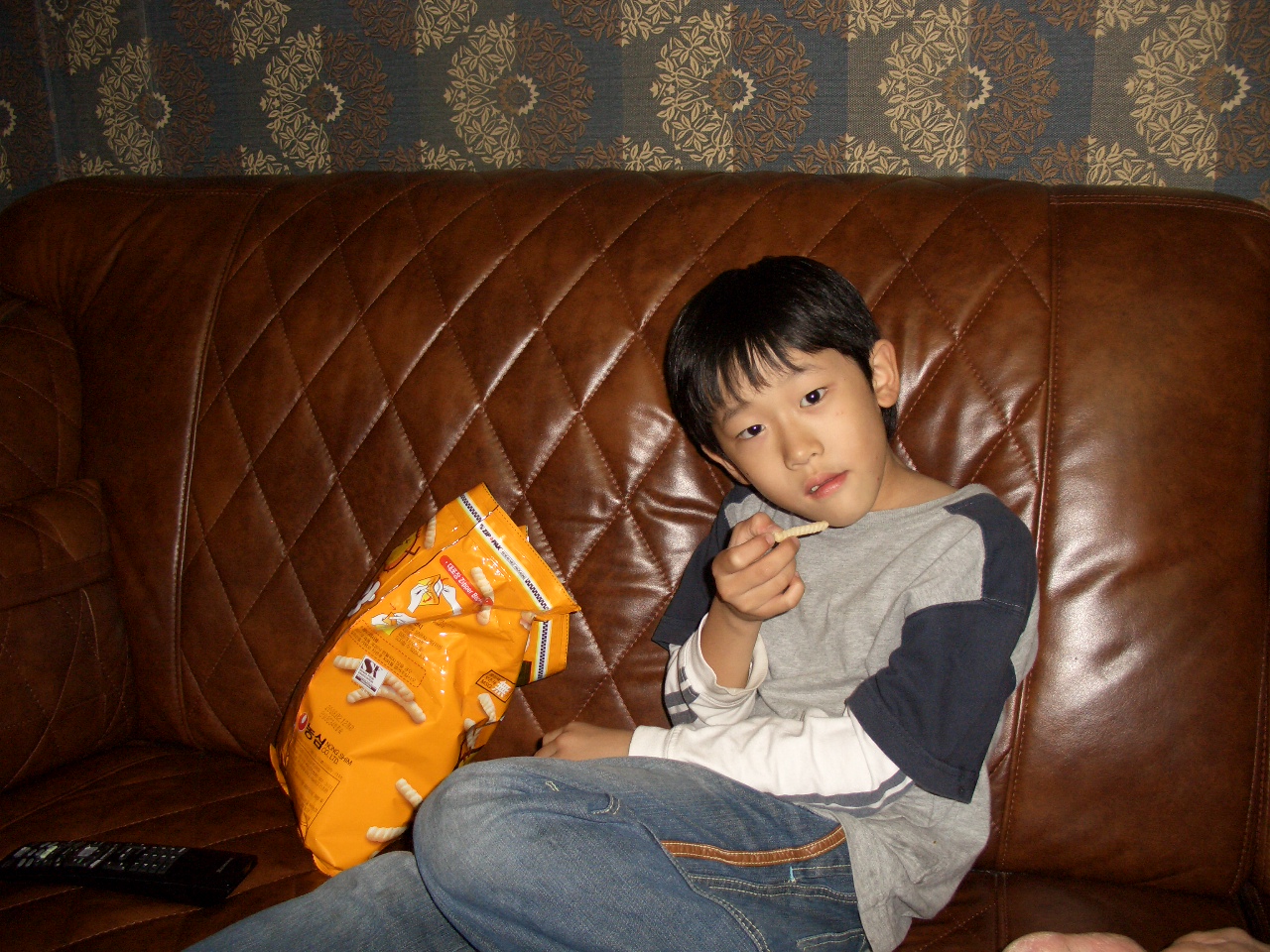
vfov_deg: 42.9
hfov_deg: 55.4
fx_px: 1211
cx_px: 635
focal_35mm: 33
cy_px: 476
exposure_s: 1/60
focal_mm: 7.1
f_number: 2.8
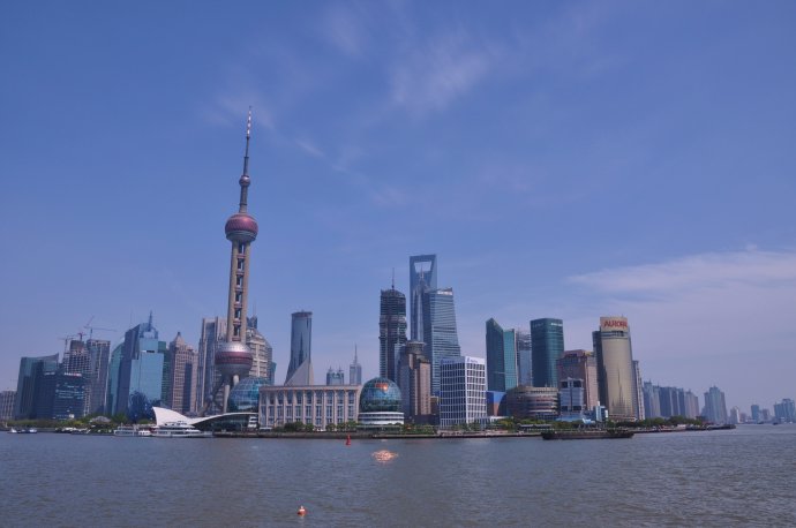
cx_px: 398
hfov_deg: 67.5
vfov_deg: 47.8
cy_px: 264
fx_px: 596
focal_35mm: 27
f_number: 10
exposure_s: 1/400
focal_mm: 18
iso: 200
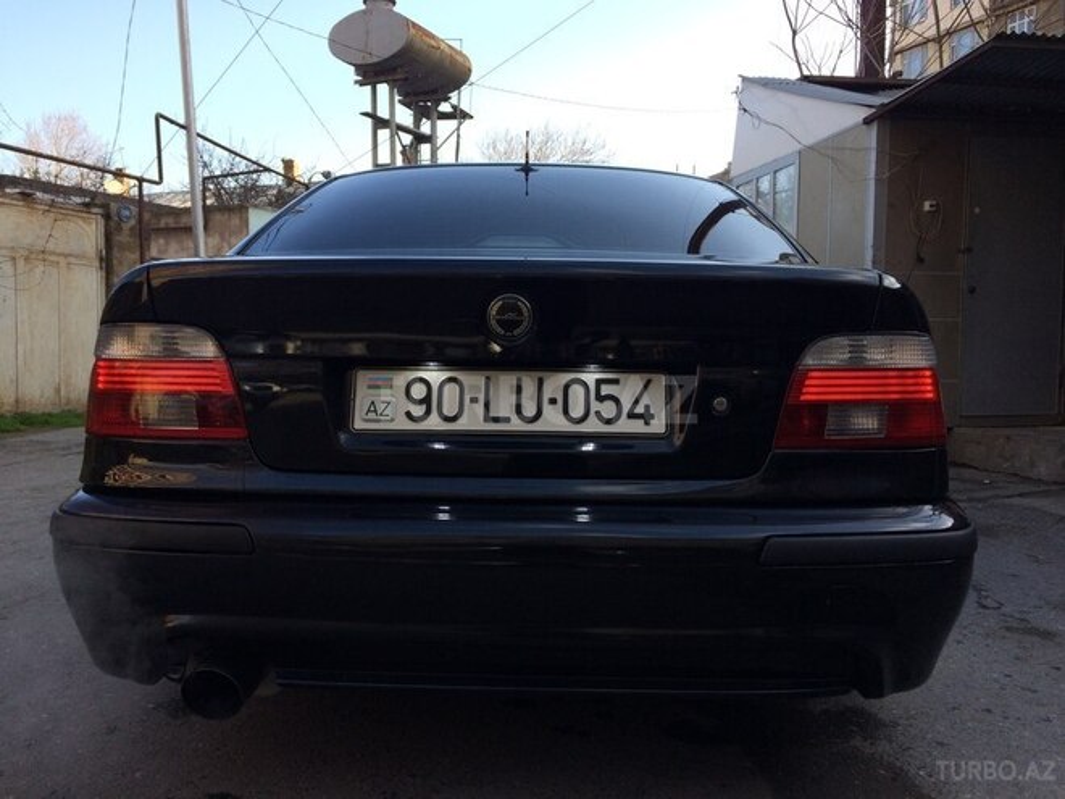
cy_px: 400
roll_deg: +0.6
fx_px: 892
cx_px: 532
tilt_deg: -1.8
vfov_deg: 48.2
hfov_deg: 61.7
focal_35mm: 29
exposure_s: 1/494
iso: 32
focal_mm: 4.15
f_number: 2.2
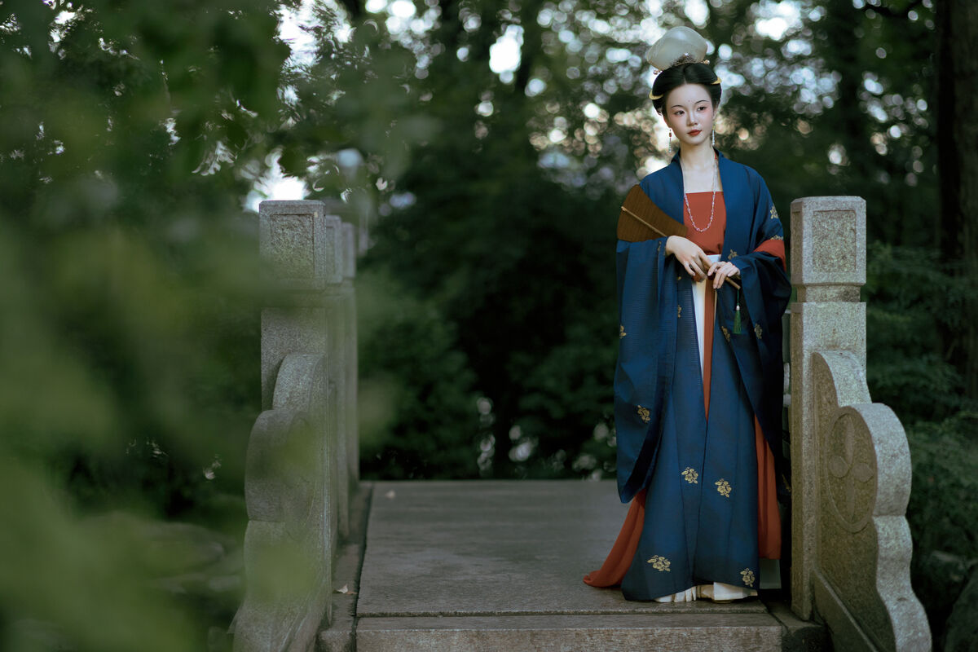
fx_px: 2309
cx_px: 489
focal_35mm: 85
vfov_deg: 16.1
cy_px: 326
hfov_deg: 23.9
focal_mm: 85
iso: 640
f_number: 1.8
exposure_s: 1/160
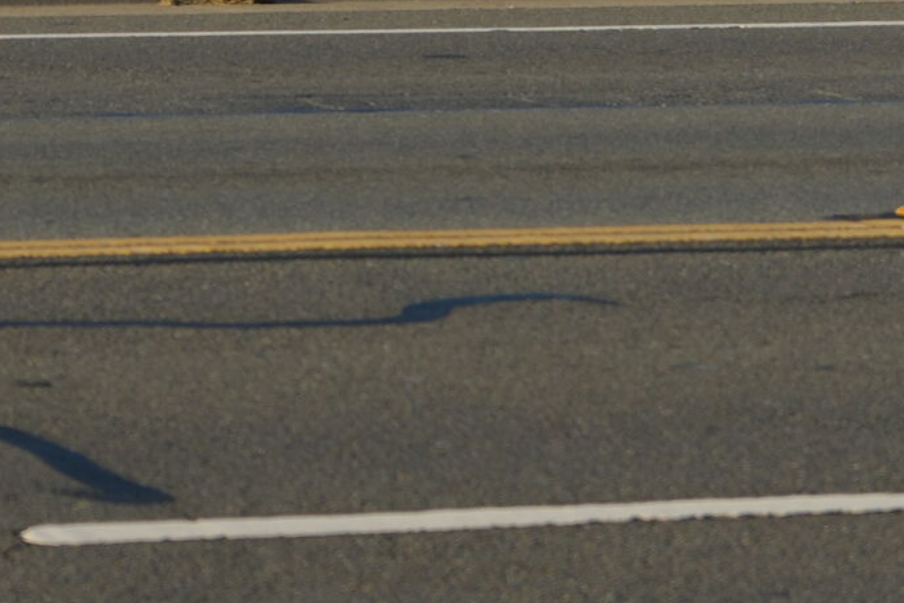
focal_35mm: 221
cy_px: -292
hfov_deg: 8.9
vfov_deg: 6.1
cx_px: -752
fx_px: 5549
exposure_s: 1/1250
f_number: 2.8
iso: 100
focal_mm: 35
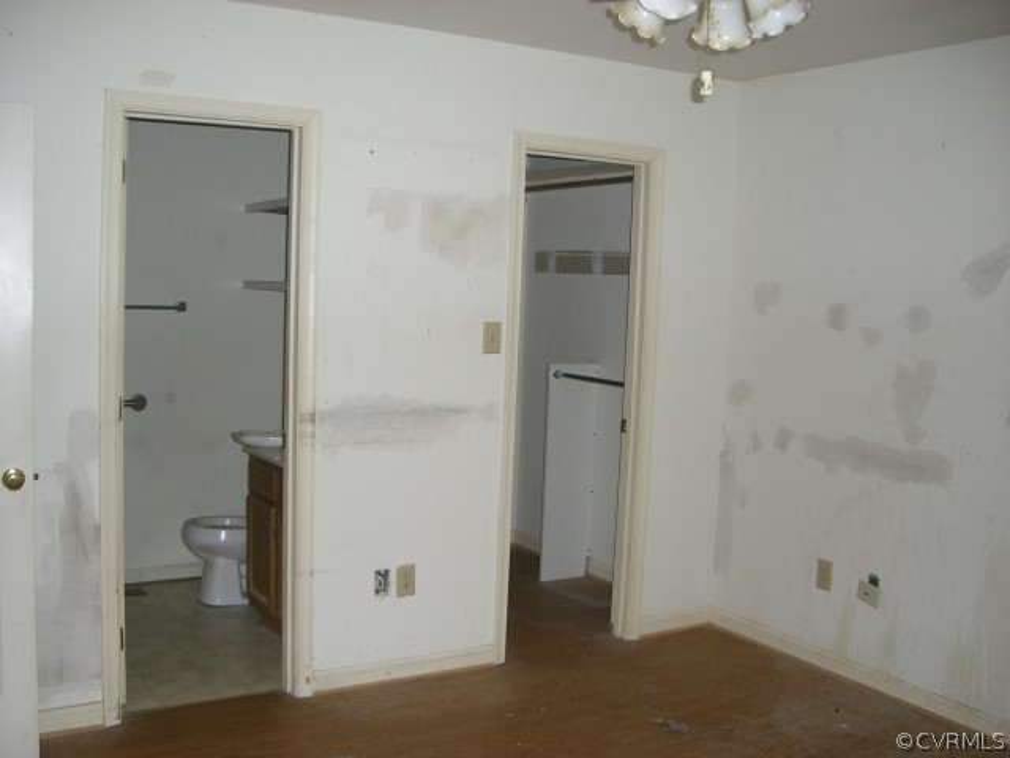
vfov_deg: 37.7
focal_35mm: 38
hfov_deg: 49.0
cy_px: 379
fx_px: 1109
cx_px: 505
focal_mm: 6.2
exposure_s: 1/60
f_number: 2.7
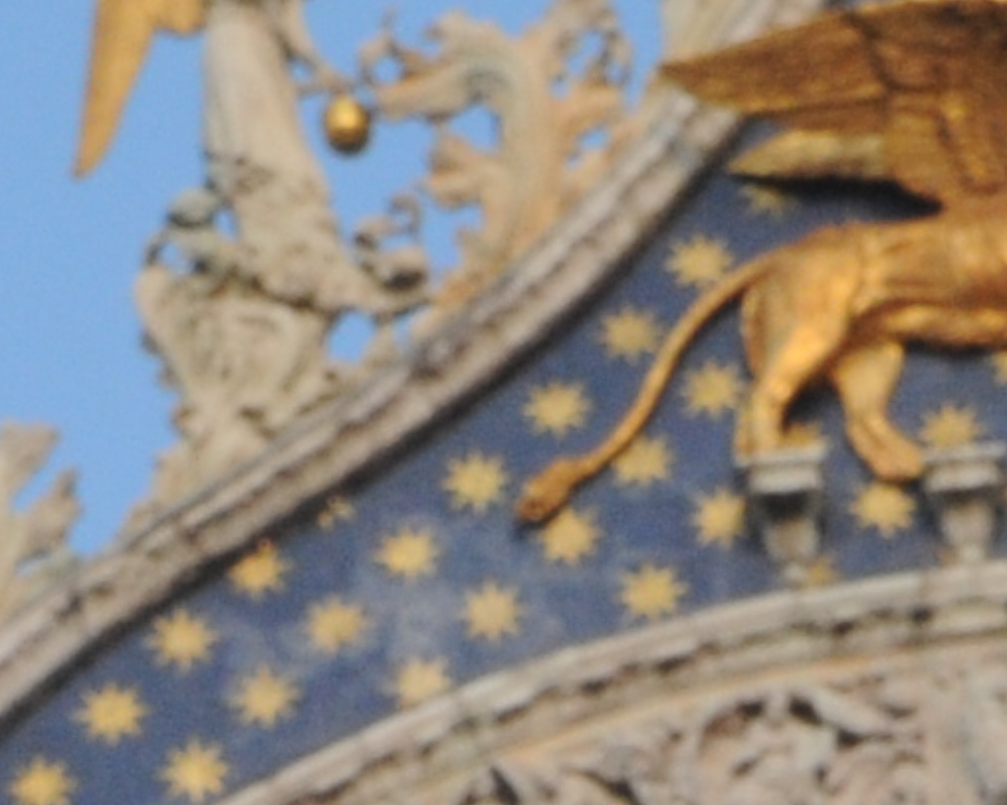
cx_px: 983
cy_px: 2681
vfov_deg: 4.3
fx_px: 10308
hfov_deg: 5.6
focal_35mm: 346
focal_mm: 44
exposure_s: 1/640
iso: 1600
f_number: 13
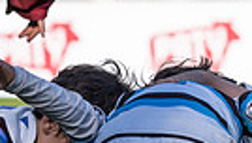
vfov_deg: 1.3
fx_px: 6066
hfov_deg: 2.4
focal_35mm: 906
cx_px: -23
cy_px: 103
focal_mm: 101
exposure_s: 1/1000
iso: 100
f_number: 4
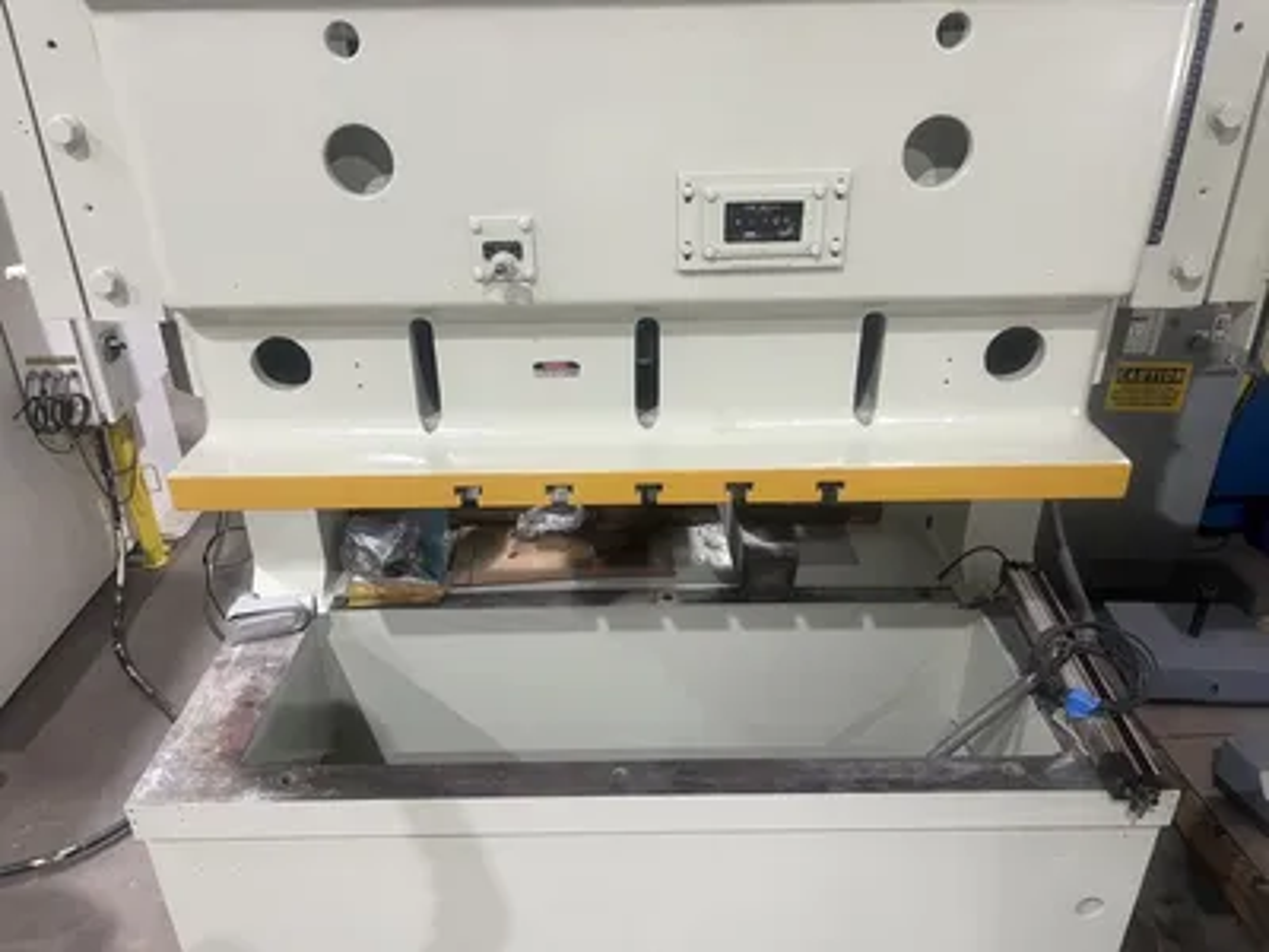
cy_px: 476
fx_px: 953
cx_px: 634
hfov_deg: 67.3
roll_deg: +0.6
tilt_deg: -27.6
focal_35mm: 26
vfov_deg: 53.1
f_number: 1.5
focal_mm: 5.7
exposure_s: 1/60
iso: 160
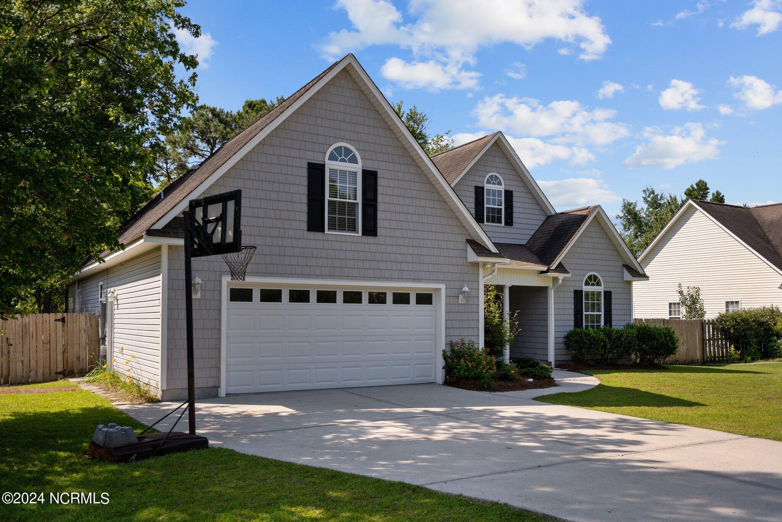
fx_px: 652
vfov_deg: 43.6
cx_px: 391
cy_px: 261
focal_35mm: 30
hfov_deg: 61.9
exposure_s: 1/1600
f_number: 4
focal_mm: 30
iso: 250
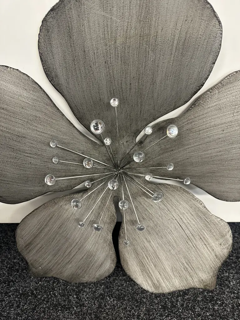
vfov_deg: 71.6
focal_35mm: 24
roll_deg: +2.9
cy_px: 160
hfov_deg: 56.8
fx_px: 222
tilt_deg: -41.6
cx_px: 120
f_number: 1.78
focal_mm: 6.86
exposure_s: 1/50
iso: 320
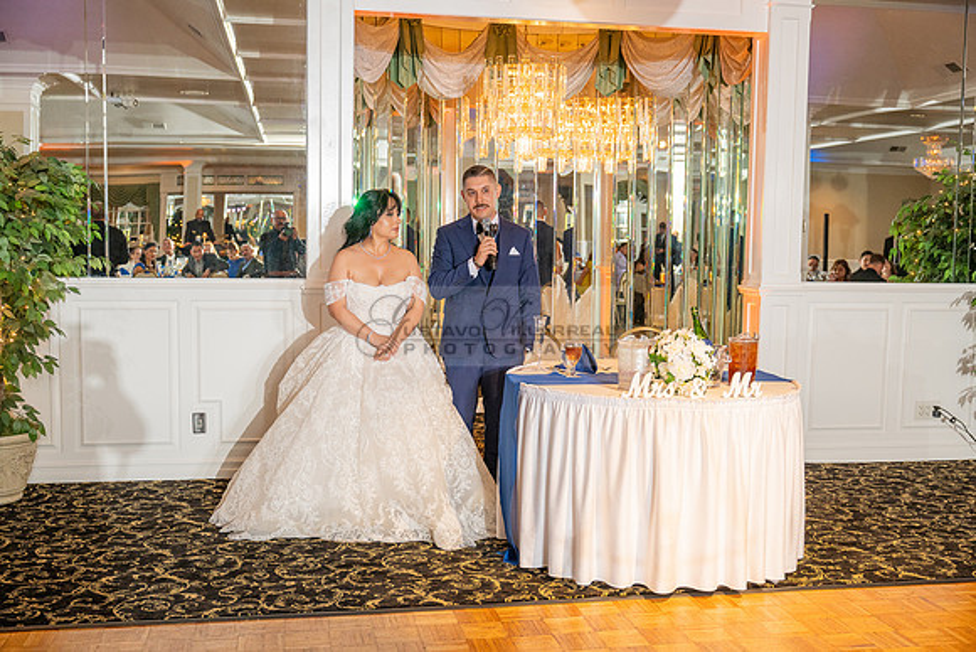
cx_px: 488
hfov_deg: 49.5
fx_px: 1058
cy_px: 326
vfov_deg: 34.2
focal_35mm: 39
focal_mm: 39
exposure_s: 1/160
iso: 640
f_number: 3.2
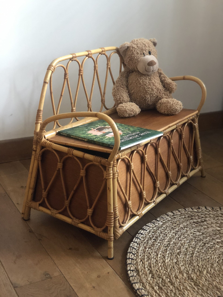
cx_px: 112
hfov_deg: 28.0
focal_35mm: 52
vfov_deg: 36.8
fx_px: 447
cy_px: 148
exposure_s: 1/8
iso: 200
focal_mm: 6
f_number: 2.4
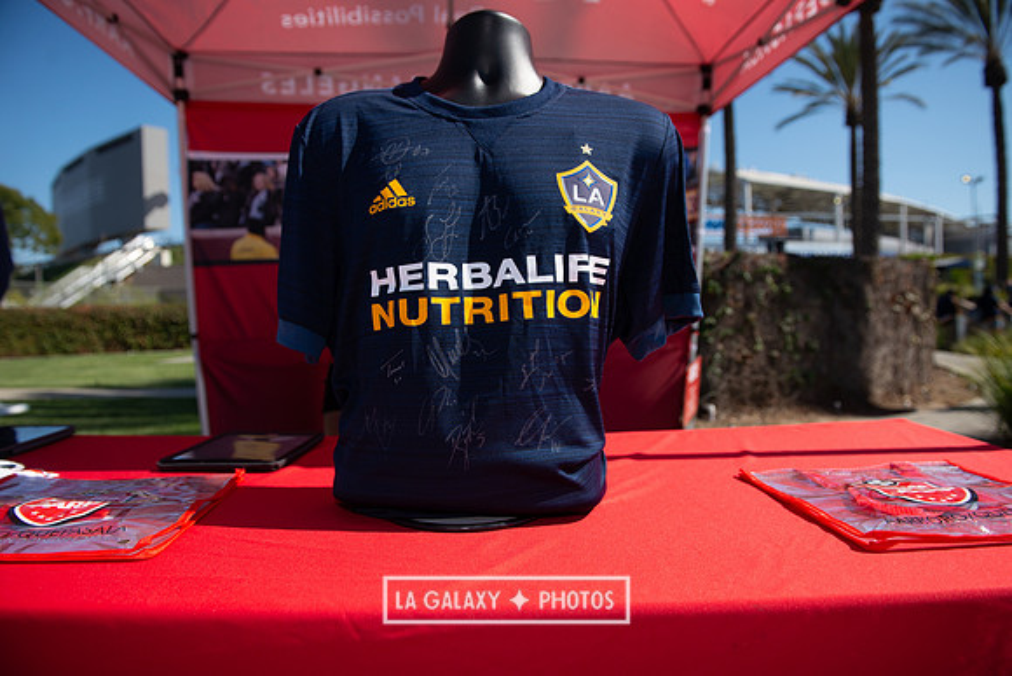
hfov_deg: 73.7
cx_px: 506
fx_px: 675
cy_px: 338
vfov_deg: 53.2
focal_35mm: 24
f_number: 4
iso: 200
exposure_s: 1/2500
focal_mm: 24
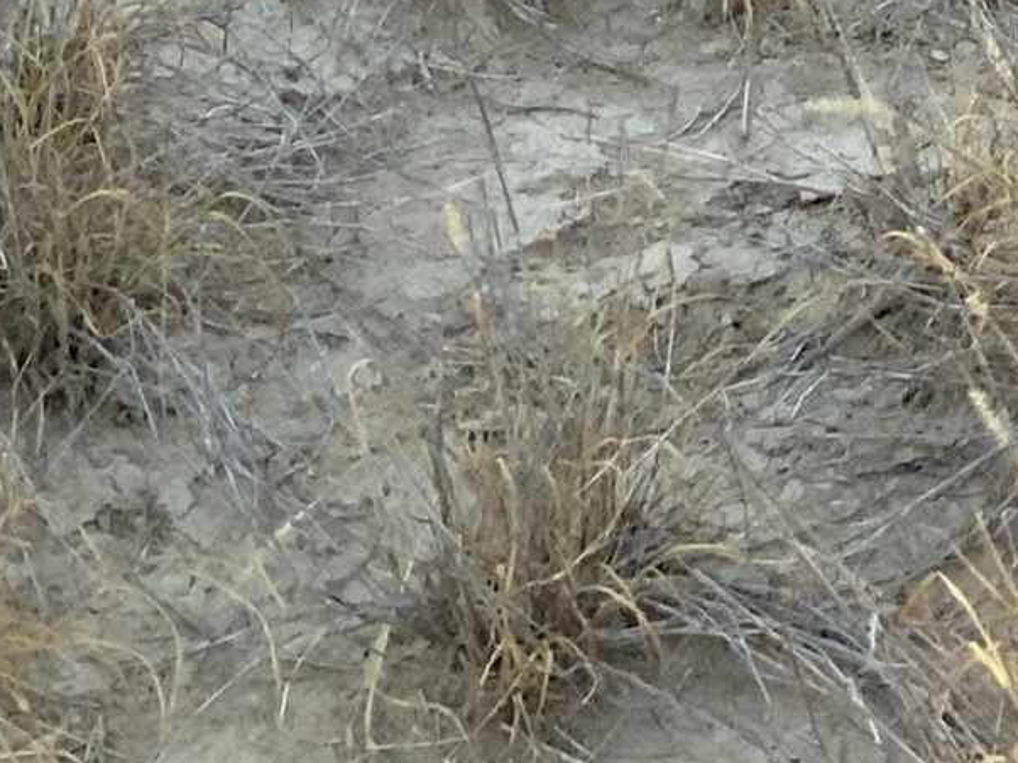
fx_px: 4351
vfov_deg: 9.0
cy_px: -1071
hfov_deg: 12.2
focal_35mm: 148
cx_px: 1848
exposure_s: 1/120
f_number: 1.8
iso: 40
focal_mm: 3
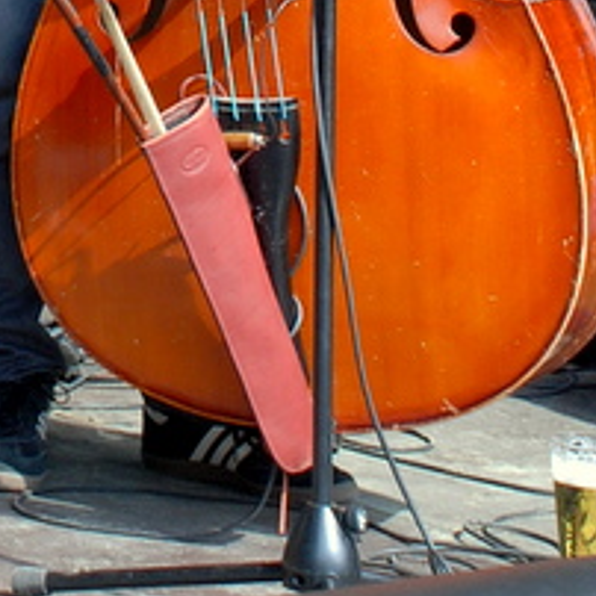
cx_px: -108
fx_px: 3370
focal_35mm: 173
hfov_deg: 10.0
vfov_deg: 9.7
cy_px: -416
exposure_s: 1/160
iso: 320
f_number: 6.3
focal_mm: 38
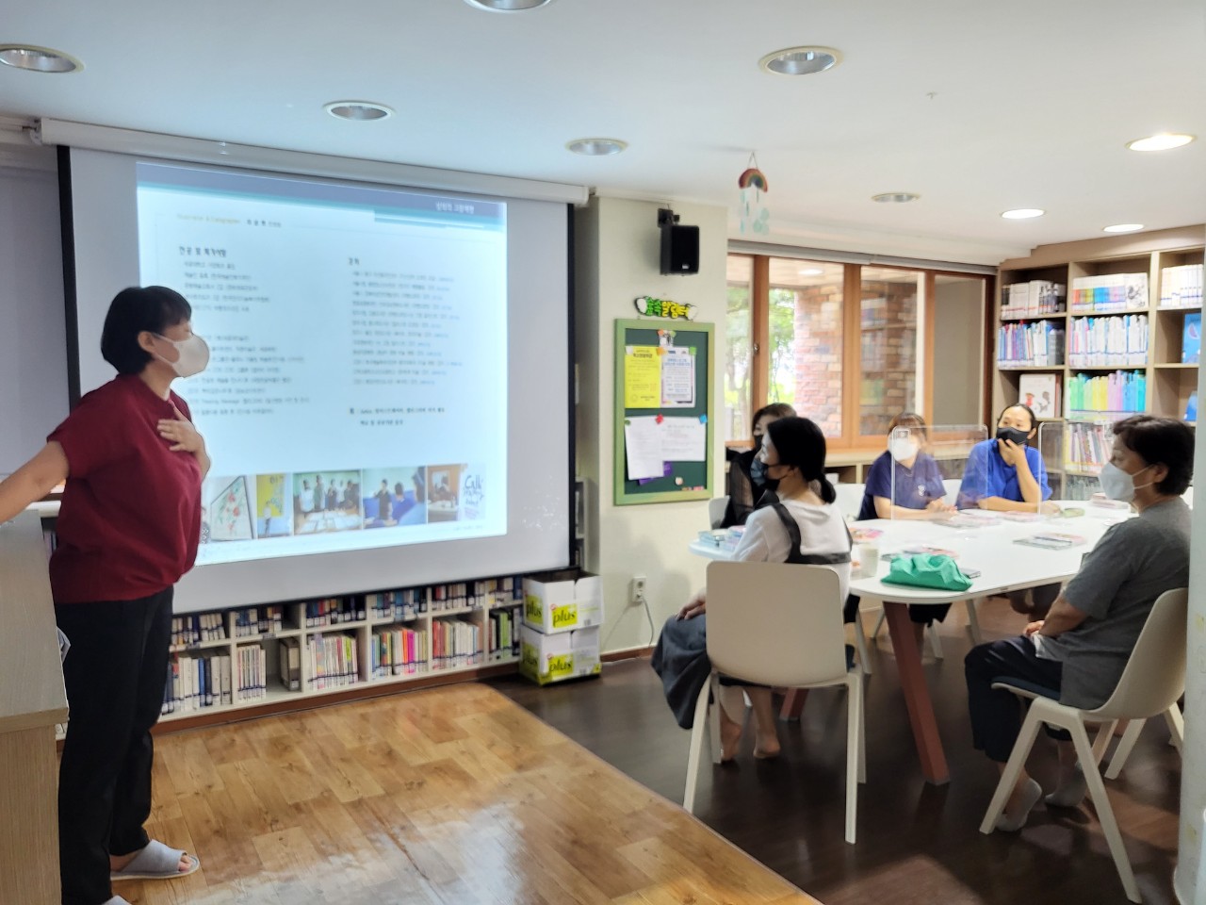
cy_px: 452
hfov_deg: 67.3
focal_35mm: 26
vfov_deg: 53.1
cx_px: 603
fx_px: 906
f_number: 1.8
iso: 500
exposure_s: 1/40
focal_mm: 4.25
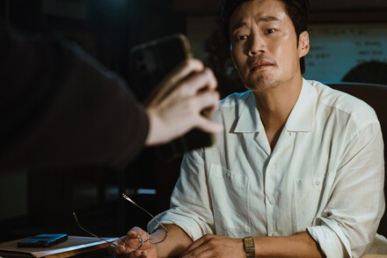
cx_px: 275
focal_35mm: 80
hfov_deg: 25.2
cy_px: 125
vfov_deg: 17.0
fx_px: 860
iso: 2500
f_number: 3.2
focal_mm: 54
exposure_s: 1/160
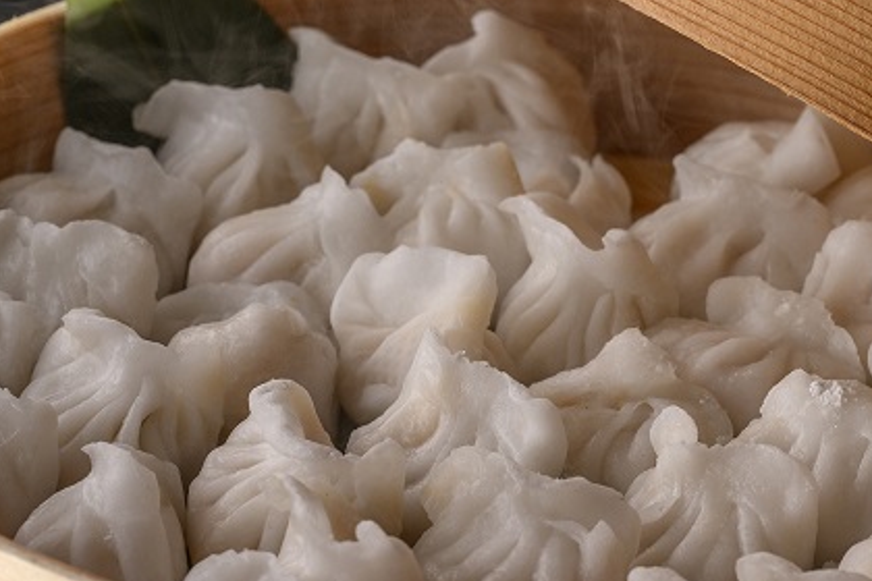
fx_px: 4360
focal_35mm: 180
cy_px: 297
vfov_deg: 7.6
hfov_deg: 11.4
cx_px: 507
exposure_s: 1/250
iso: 400
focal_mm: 105
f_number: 11
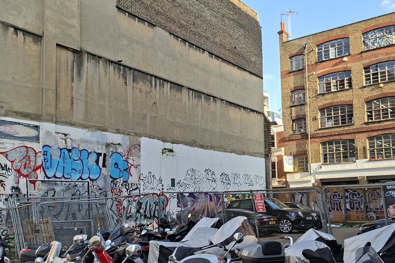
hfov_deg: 50.2
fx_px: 417
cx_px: 246
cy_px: 165
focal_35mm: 38
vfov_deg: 34.8
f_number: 1.8
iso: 50
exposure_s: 1/608
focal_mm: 5.54
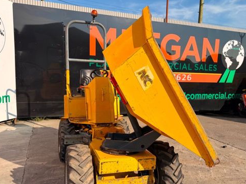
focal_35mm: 30
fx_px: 213
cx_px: 115
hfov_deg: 59.9
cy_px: 105
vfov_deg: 46.7
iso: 80
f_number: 1.78
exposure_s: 1/4405
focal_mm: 6.76
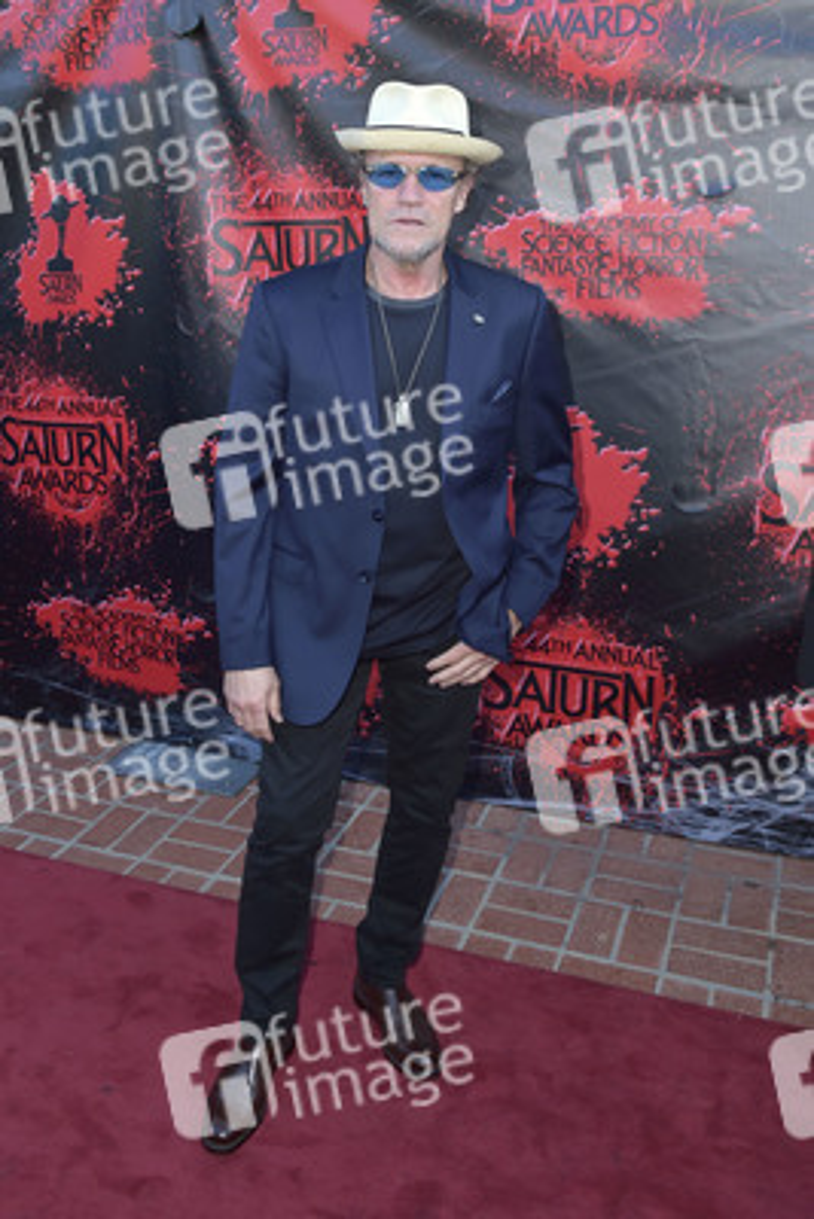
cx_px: 407
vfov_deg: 63.6
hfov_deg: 45.0
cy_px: 610
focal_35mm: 29
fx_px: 983
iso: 250
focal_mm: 29
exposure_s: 1/250
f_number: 6.3
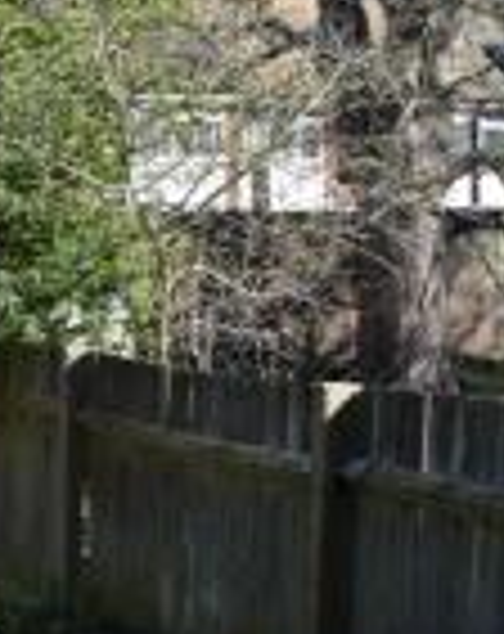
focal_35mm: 143
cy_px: 465
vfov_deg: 13.5
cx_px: -436
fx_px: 2678
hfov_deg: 10.1
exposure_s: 1/320
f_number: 9
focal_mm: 30
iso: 200
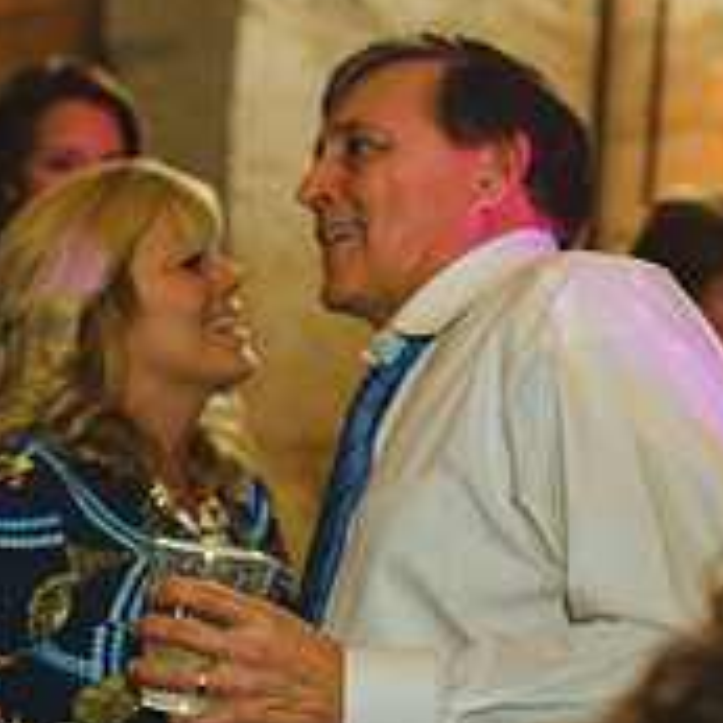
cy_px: 491
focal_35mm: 100
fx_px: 2363
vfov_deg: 17.3
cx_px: -226
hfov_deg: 16.4
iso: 800
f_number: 2.5
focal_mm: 35
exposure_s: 1/200
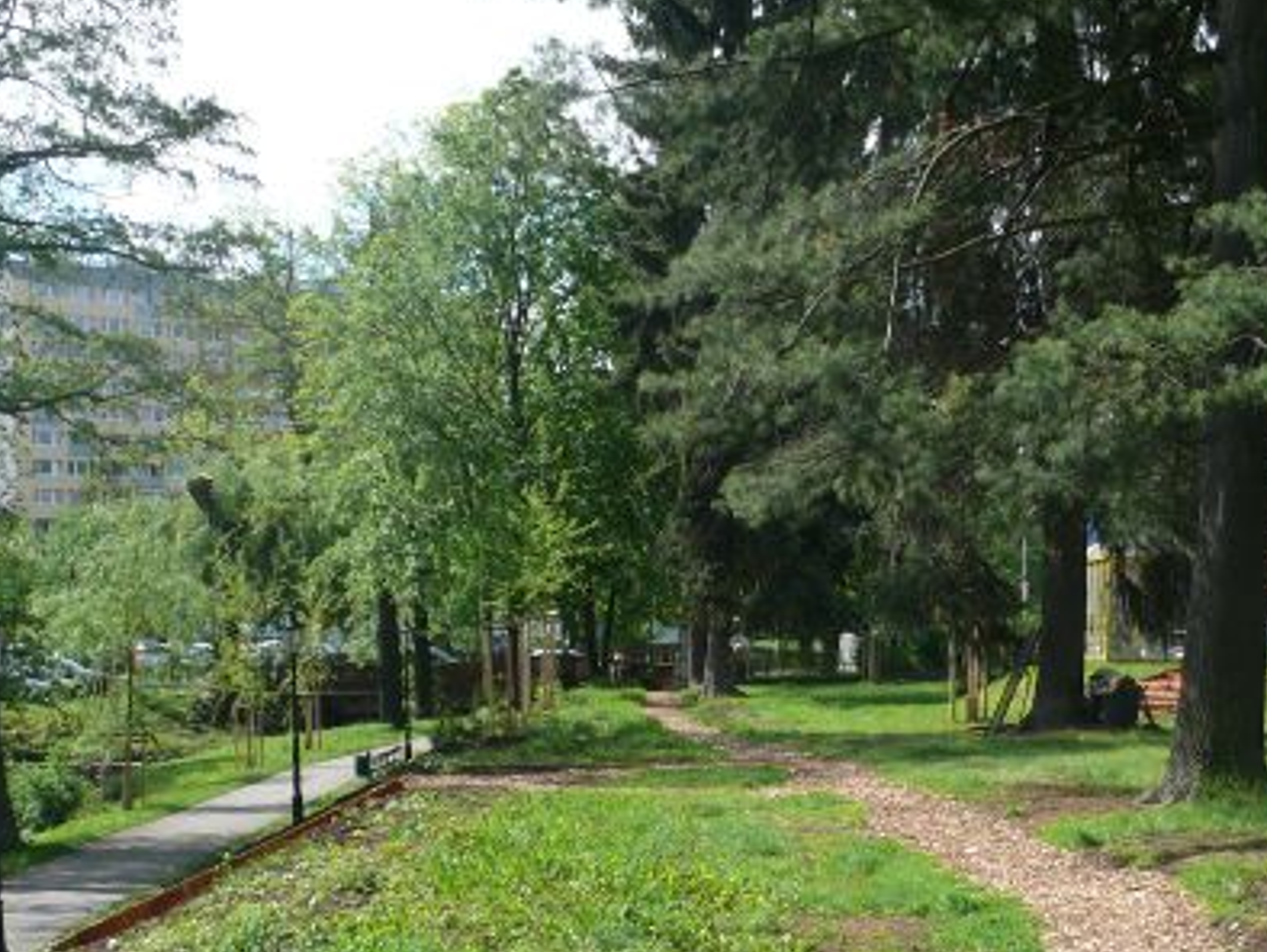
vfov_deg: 20.3
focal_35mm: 71
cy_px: 891
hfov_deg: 26.7
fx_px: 2600
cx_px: 1058
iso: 100
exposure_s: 1/320
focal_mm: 7.4
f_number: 5.6
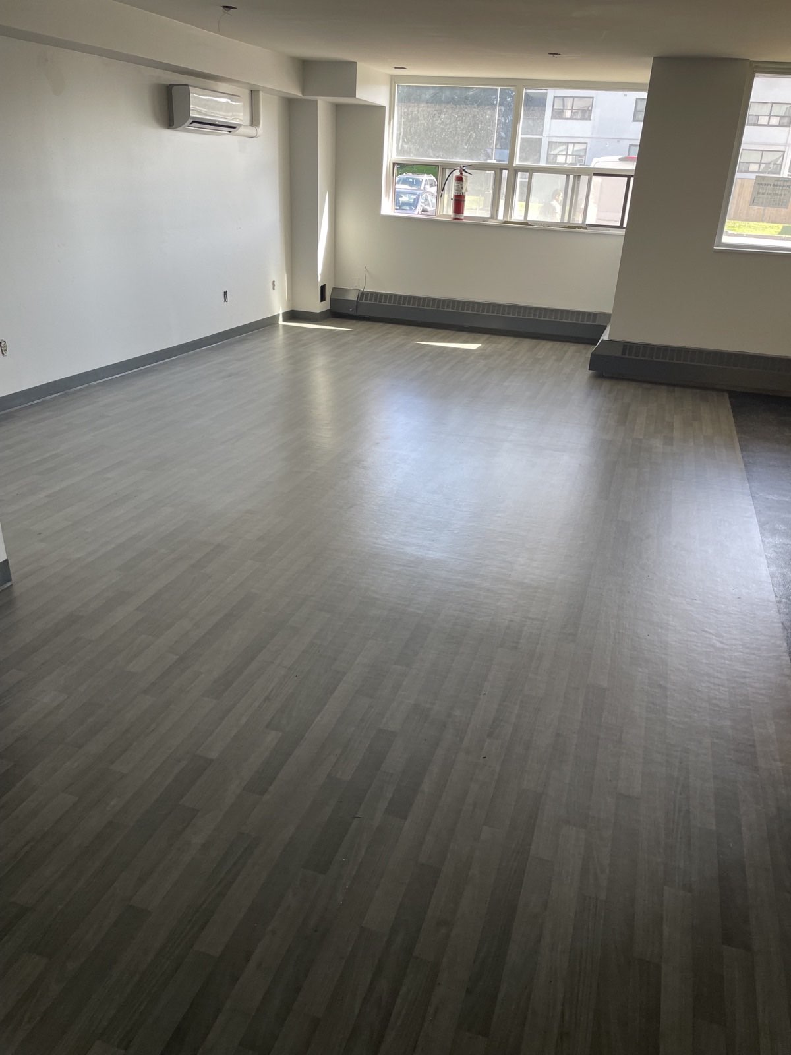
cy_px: 528
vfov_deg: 67.3
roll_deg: -2.3
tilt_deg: -22.7
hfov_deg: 53.1
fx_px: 792
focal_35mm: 26
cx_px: 396
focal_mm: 4.2
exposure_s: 1/120
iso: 50
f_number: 1.6
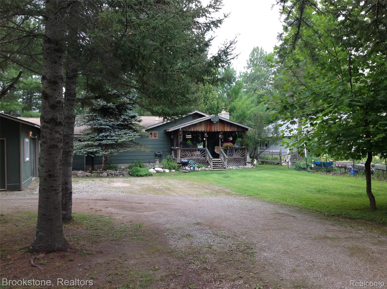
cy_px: 144
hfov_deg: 52.7
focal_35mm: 35
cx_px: 194
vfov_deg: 40.6
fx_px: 391
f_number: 2.4
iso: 50
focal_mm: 4.28
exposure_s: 1/120
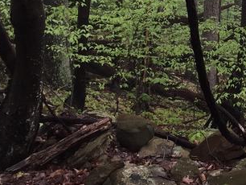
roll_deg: -0.2
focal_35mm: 97
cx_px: 258
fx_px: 690
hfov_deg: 19.5
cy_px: -36
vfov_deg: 14.8
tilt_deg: -5.6
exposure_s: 1/60
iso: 40
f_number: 2.2
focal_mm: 4.15
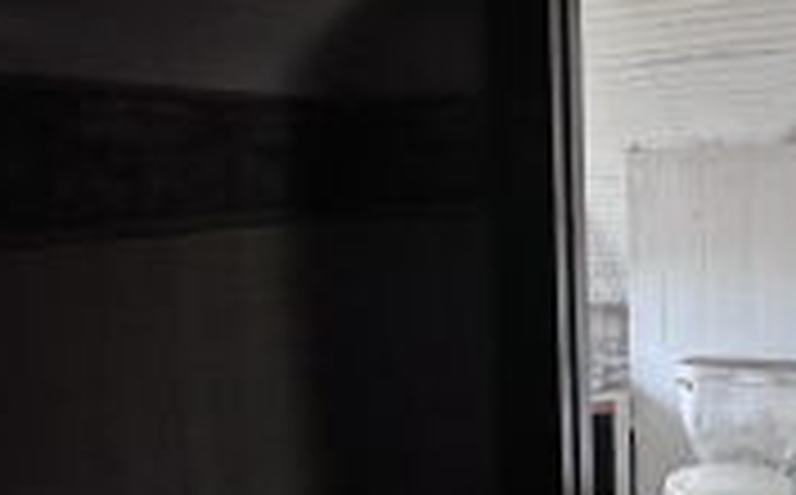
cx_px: 394
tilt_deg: -7.2
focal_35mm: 52
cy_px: 315
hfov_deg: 38.9
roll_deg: +2.9
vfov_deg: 24.7
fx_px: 1126
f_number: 1.8
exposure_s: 1/54
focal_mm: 1.57
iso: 1000
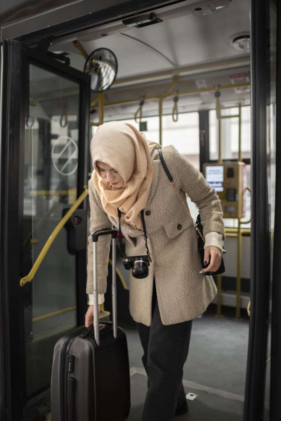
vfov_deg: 54.4
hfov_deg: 37.9
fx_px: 410
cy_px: 210
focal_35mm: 35
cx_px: 140
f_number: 1.8
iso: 200
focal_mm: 35
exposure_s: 1/125
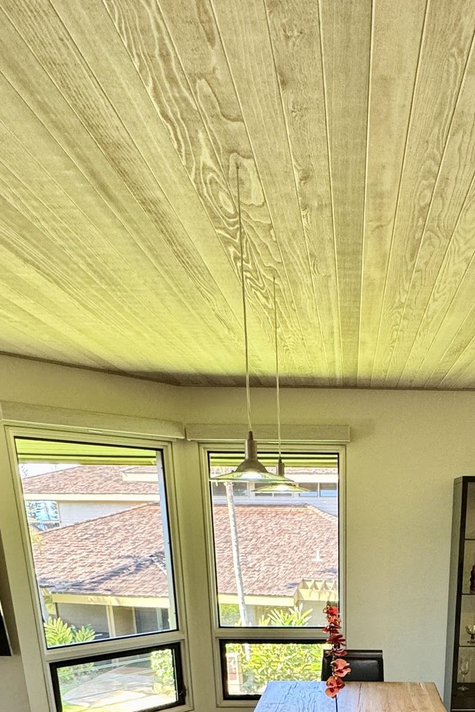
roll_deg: +0.0
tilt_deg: -15.9
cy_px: 692
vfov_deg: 51.3
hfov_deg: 42.0
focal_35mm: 30
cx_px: 370
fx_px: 593
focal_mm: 2.22
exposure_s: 1/99
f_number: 2.2
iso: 250
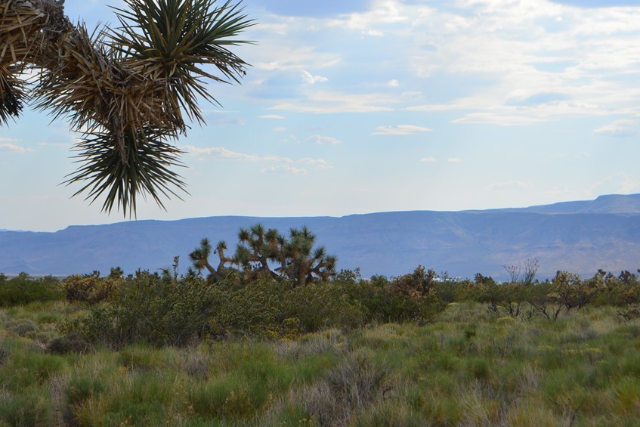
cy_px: 190
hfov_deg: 19.3
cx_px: 245
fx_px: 1878
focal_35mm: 106
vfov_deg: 13.0
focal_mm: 55
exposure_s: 1/500
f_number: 11
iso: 200
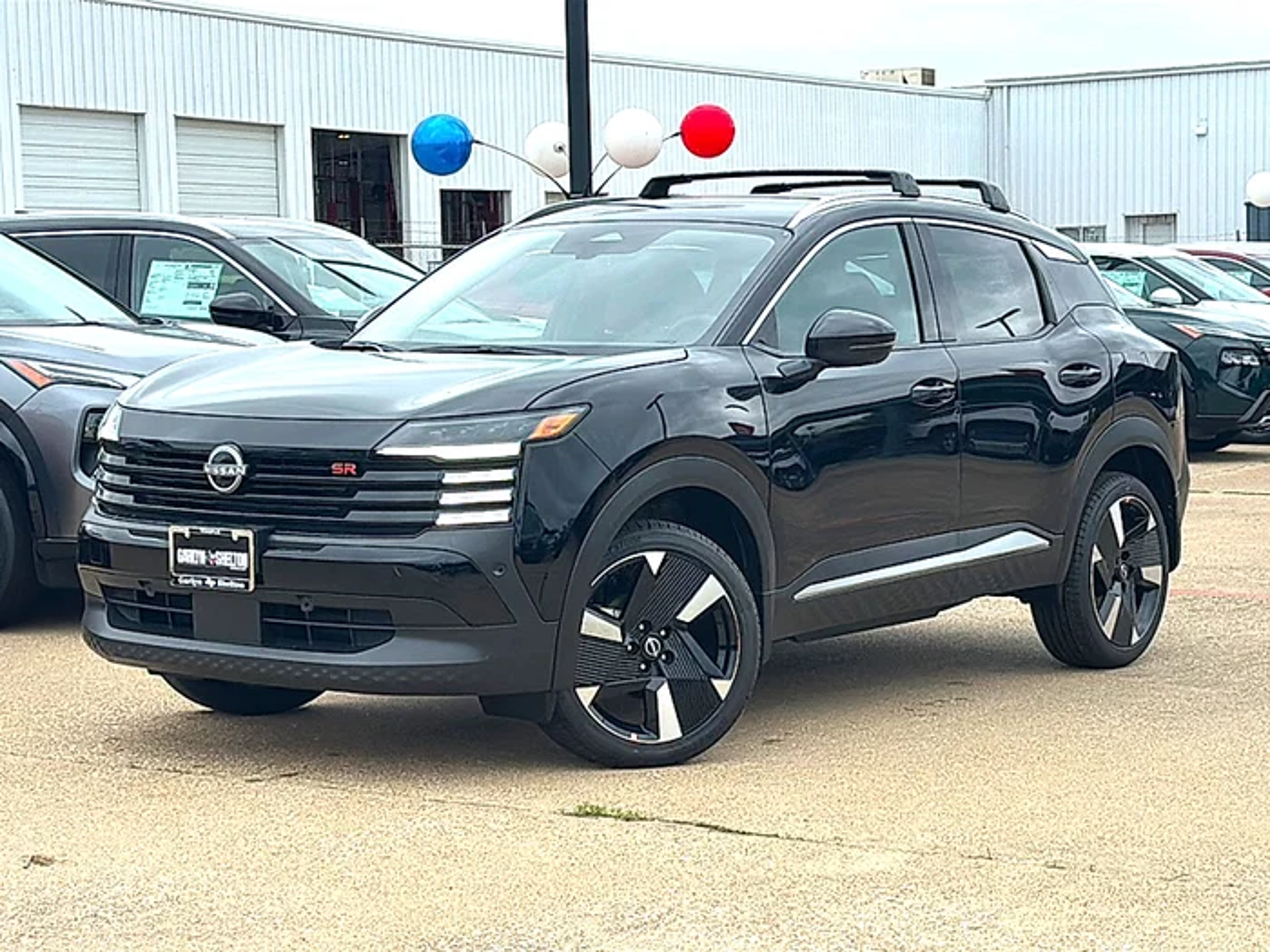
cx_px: 635
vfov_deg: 22.9
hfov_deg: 30.3
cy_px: 476
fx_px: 2348
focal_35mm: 64
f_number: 1.78
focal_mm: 6.86
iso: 80
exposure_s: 1/1399
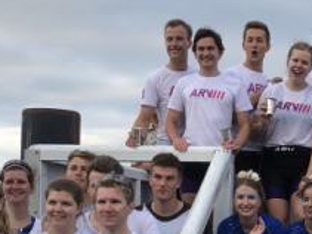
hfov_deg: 18.1
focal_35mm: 106
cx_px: 311
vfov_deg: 13.7
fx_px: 955
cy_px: 246
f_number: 1.8
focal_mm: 3.99
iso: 20
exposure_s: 1/322
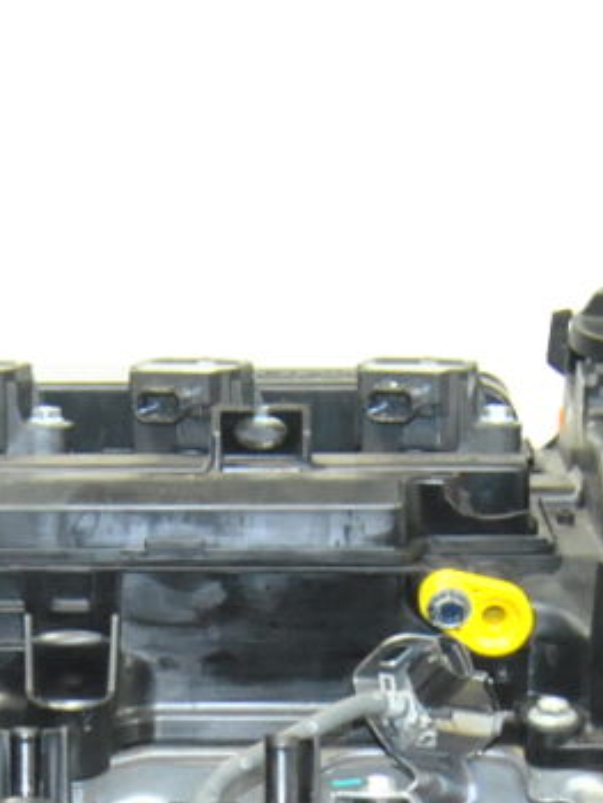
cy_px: 992
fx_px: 3062
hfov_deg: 11.2
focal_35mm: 132
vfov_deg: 14.4
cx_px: 101
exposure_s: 1/60
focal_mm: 20
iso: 800
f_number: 5
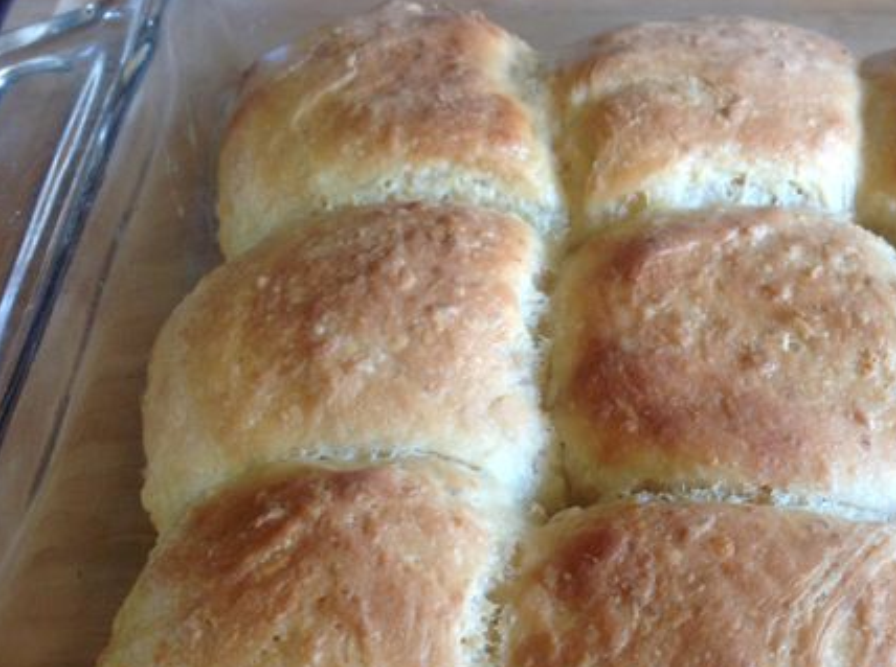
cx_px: 689
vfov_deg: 26.2
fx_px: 1420
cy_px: 485
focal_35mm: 55
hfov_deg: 34.2
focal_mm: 4.28
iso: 64
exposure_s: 1/15
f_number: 2.4
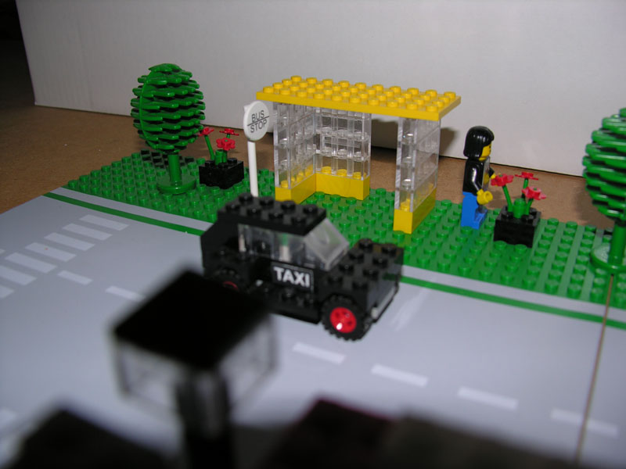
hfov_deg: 52.6
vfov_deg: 40.7
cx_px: 313
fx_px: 633
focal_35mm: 35
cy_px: 234
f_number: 2.8
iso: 50
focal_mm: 8.9
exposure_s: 1/60.1
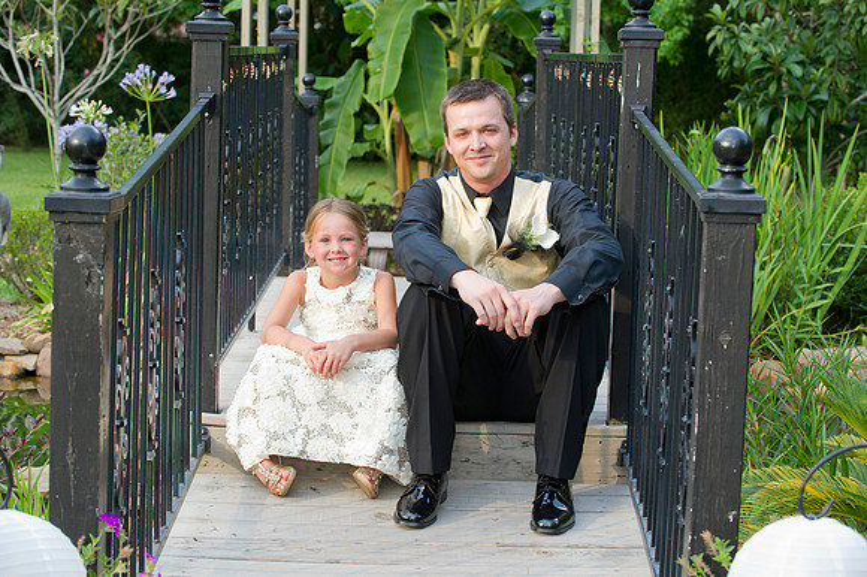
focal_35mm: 86
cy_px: 288
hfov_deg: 23.7
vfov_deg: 15.9
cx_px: 434
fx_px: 2070
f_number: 5.6
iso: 800
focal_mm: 86
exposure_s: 1/125
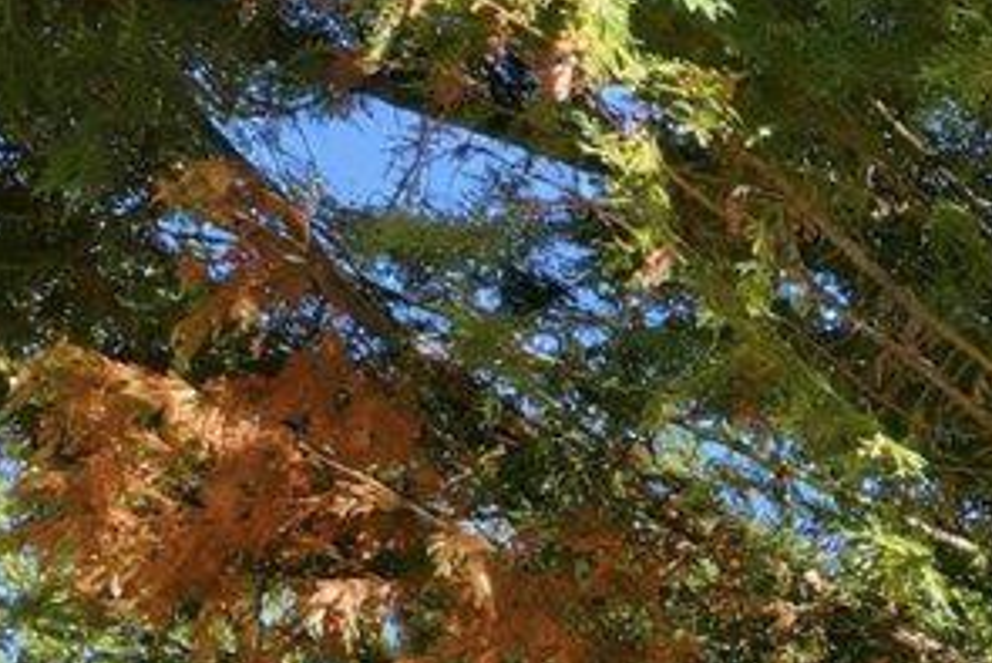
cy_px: 1944
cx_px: 2936
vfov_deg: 9.7
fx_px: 3039
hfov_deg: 11.4
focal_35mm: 110
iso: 250
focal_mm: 10.6
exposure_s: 1/125
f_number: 9
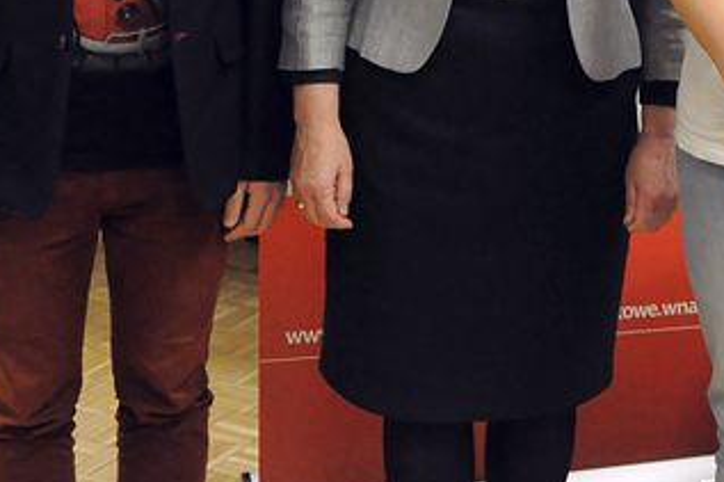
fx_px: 1695
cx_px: 658
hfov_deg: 23.4
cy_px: -136
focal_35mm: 84
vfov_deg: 15.4
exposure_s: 1/125
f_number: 5.6
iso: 3200
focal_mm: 21
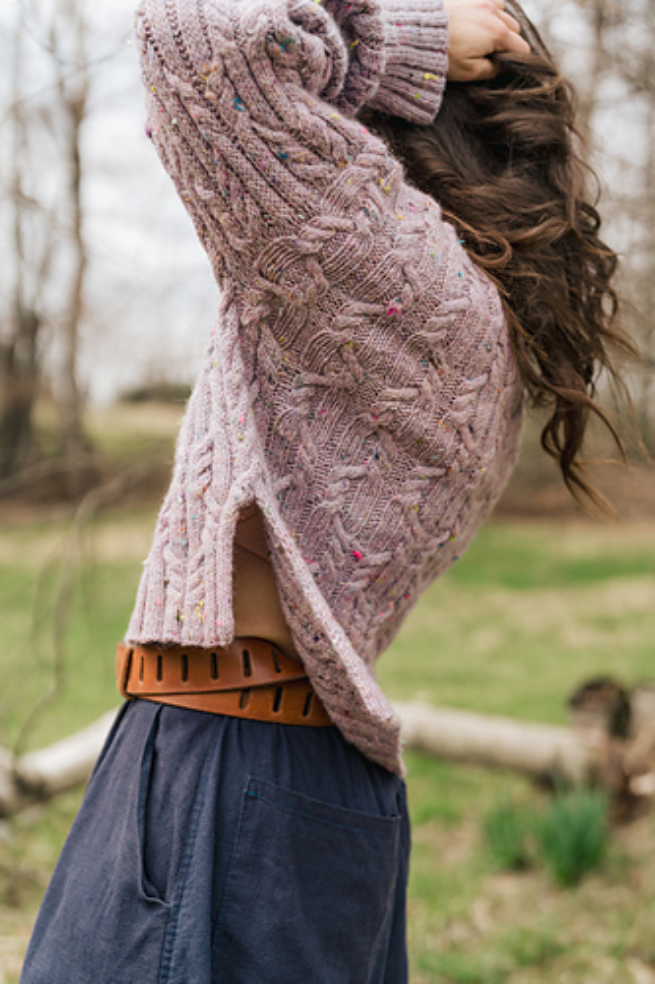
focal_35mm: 50
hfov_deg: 27.0
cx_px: 328
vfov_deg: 39.6
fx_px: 1365
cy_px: 492
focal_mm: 50
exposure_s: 1/3200
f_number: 2.8
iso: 250
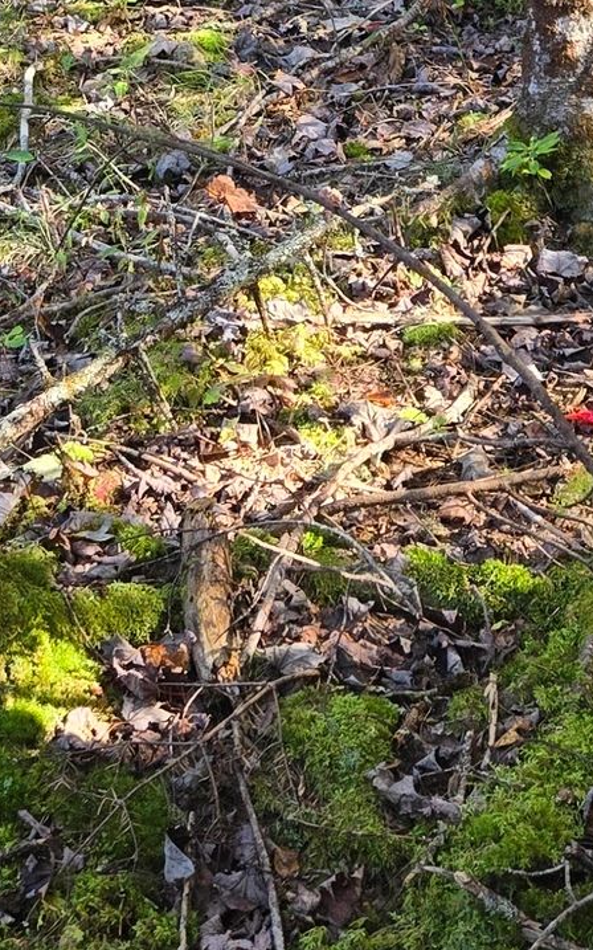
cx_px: 8
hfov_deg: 14.8
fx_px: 2250
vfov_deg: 21.3
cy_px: -319
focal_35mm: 87
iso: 80
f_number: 1.8
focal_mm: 5.4
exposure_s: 1/180
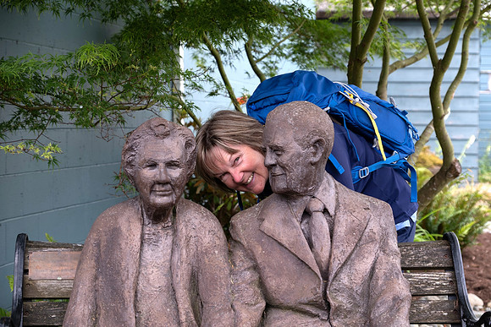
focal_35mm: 79
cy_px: 164
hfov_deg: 25.7
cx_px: 246
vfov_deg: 17.3
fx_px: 1078
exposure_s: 1/100
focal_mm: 52.4
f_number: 5
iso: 125
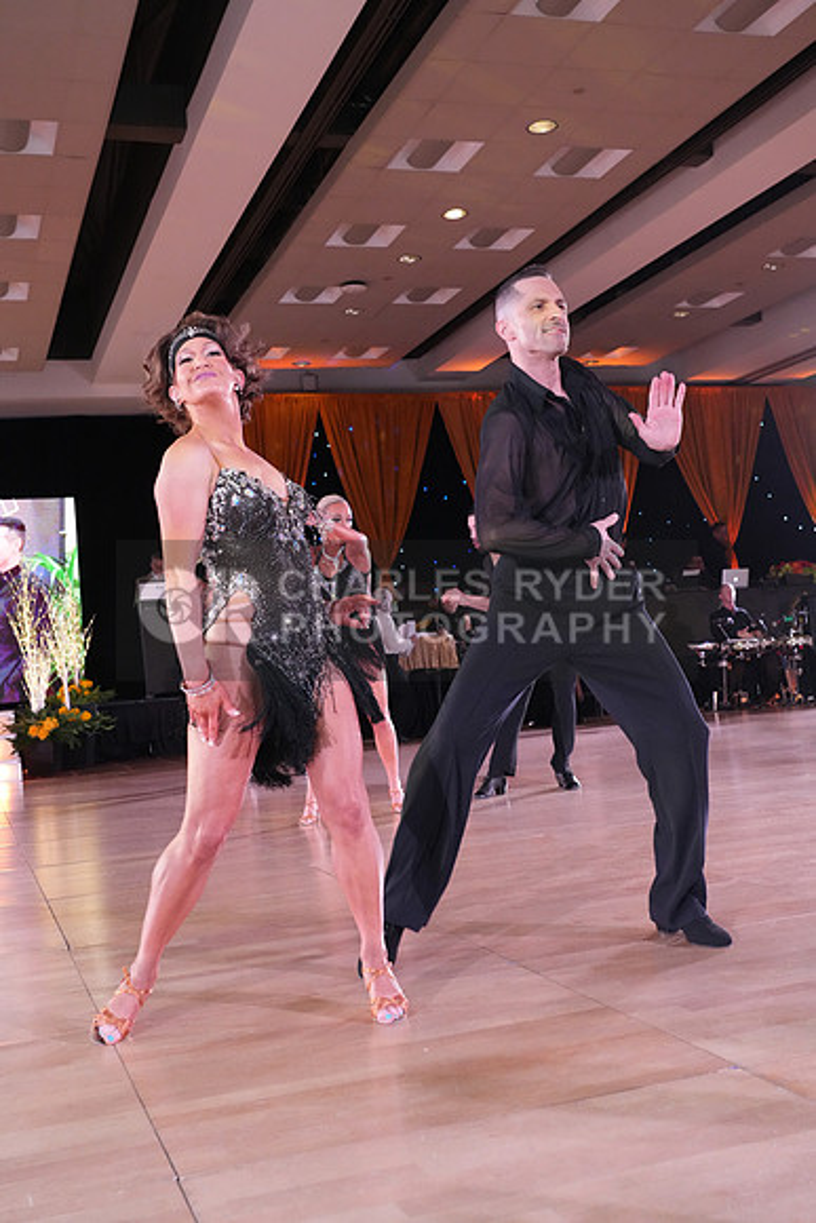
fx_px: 1257
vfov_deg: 51.9
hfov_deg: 36.0
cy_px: 612
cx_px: 408
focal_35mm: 37
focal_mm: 37
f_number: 6.3
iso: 6400
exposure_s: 1/250
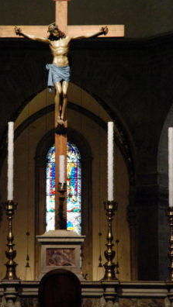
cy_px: 143
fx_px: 1133
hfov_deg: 8.7
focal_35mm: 139
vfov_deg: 15.4
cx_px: 55
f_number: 4.5
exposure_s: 1/15
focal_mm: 70
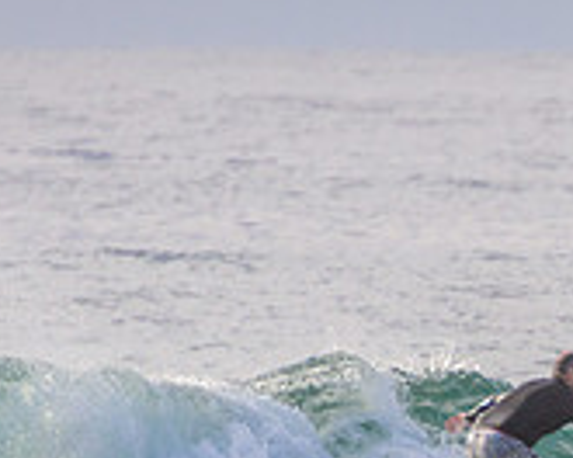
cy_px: 493
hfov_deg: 1.1
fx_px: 30831
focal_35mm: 1818
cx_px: 685
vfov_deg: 0.9
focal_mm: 400
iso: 360
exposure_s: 1/2000
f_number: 5.6
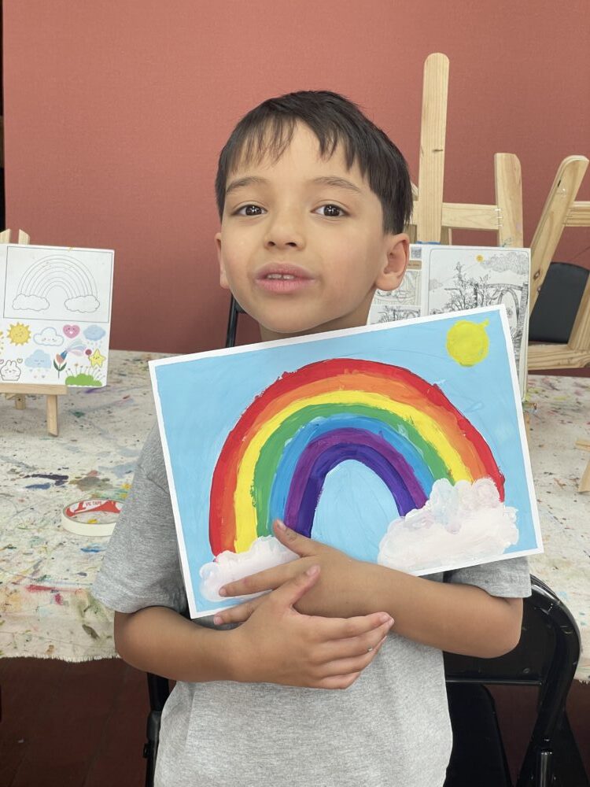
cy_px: 394
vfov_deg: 36.8
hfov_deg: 28.0
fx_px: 1182
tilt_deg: -15.9
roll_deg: -2.8
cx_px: 295
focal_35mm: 52
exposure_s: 1/100
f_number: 2
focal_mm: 6
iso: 40
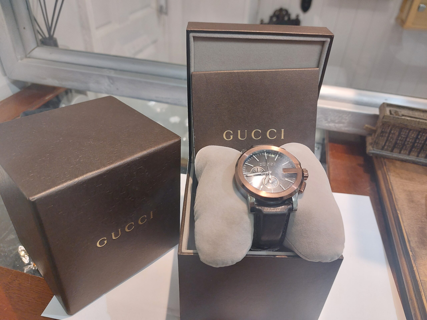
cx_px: 214
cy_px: 160
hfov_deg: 69.4
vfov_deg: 54.9
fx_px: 308
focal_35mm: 25
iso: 160
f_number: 1.8
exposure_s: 1/50
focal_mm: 5.23
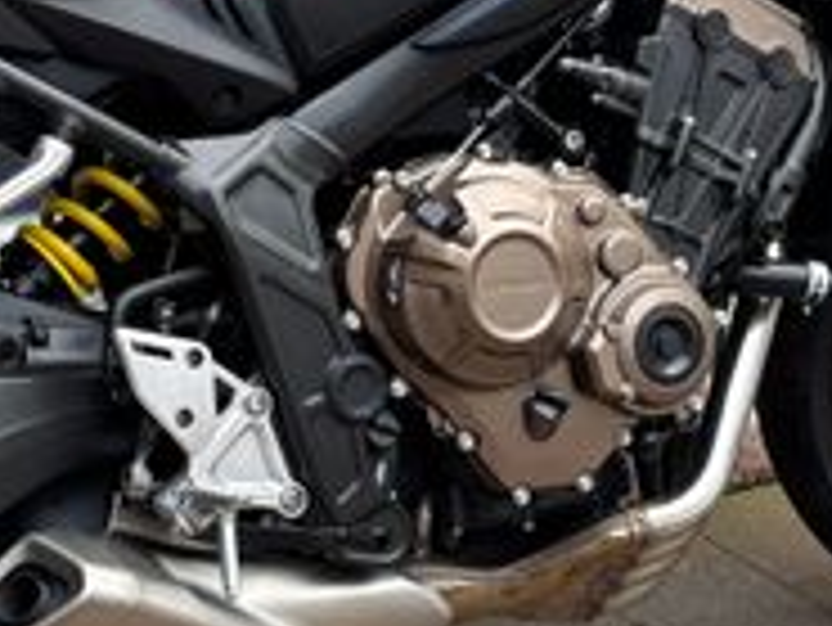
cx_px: 211
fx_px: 2165
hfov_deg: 21.6
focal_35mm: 90
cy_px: 153
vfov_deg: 16.3
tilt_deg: -14.9
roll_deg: +0.2
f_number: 1.6
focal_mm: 5.96
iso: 40
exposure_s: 1/121
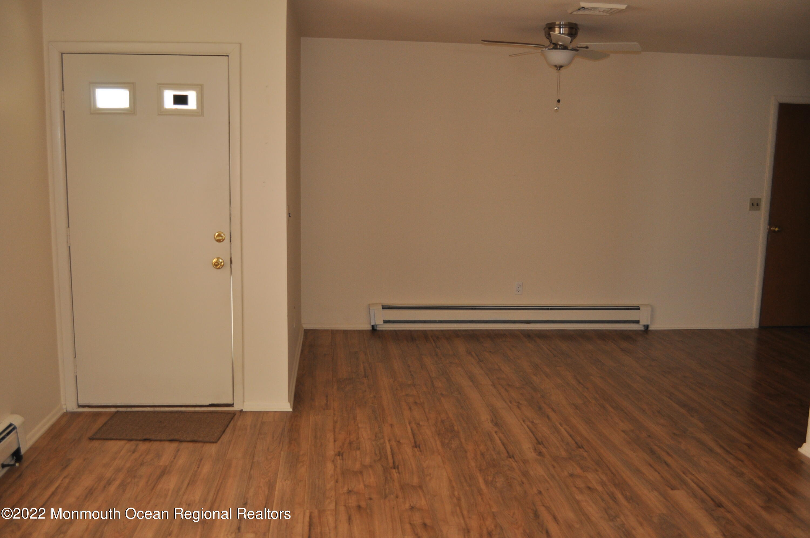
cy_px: 269
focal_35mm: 33
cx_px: 405
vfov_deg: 39.9
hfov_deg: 57.3
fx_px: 742
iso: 400
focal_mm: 22
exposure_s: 1/160
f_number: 4
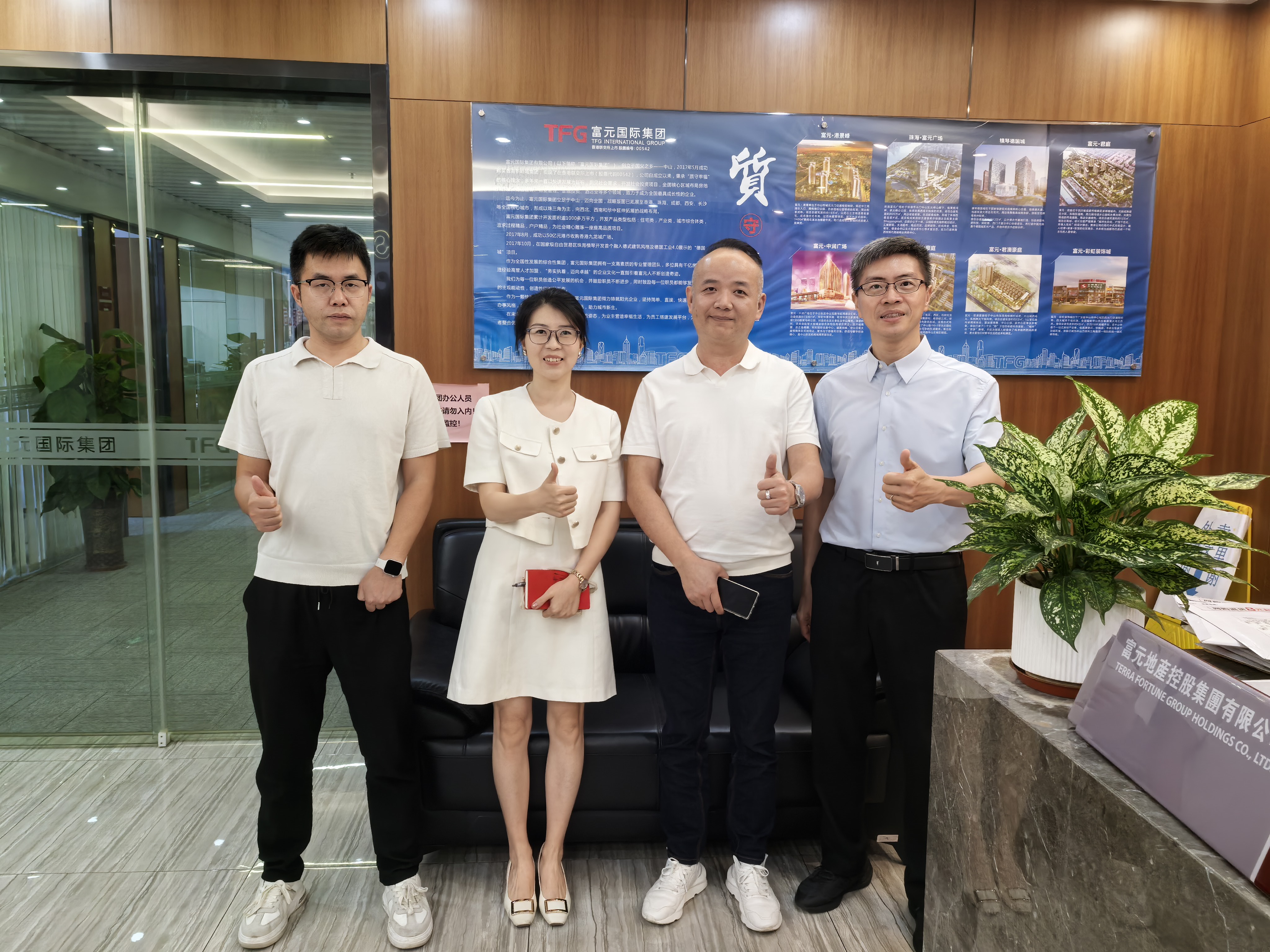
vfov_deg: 51.4
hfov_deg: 65.3
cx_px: 635
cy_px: 476
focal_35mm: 27
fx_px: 991
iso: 500
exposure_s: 1/33.3
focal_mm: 5.75
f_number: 4
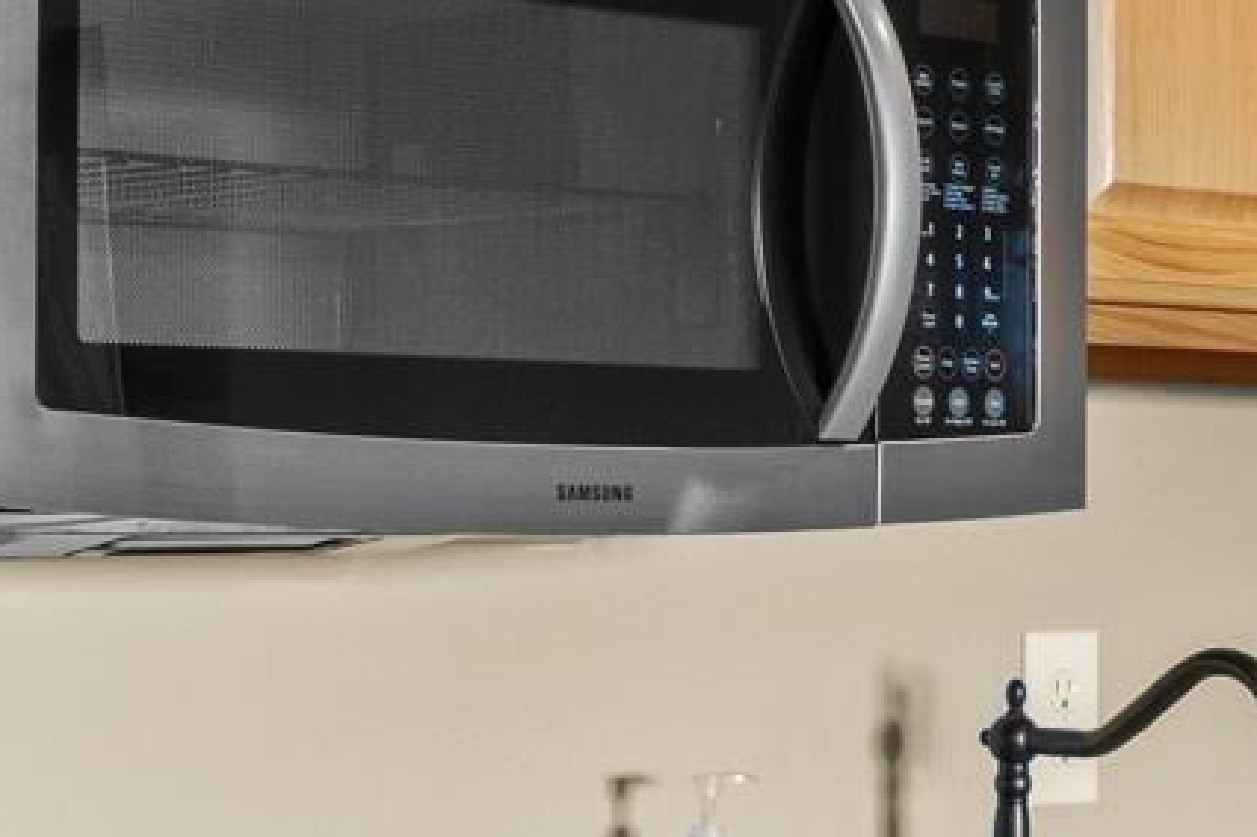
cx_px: 367
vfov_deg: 12.6
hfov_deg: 18.7
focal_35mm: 109
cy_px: 543
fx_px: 3792
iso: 200
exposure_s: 1.3
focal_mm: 12.3
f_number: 9
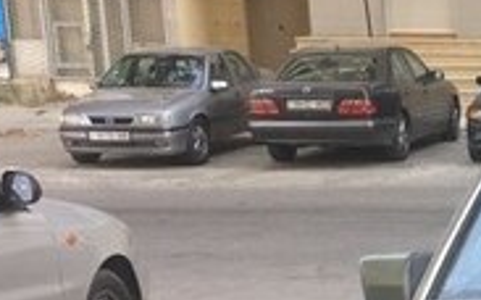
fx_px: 1454
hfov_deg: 17.1
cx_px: 702
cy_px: 449
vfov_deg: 11.3
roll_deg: -0.8
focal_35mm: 111
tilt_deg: -16.7
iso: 32
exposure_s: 1/124
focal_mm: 4.15
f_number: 2.2
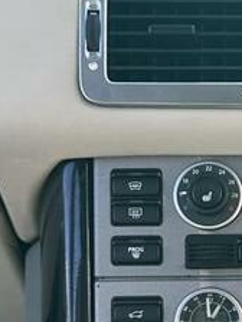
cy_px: 282
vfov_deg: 20.1
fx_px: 895
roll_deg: +0.8
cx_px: 307
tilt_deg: -18.9
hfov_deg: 14.8
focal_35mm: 96
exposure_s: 1/422
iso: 80
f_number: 1.78
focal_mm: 6.86
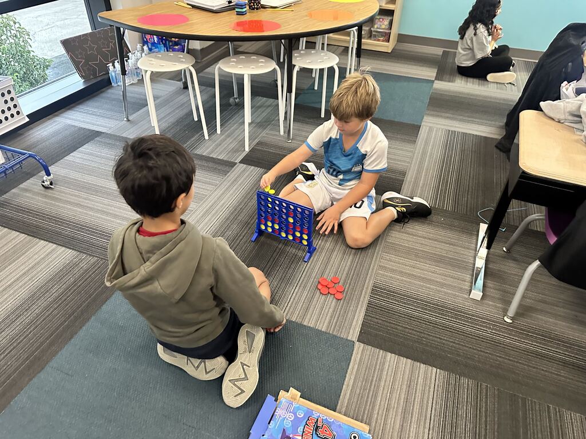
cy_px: 220
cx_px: 293
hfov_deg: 71.6
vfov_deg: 56.8
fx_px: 406
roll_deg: -0.6
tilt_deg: -37.9
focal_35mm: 24
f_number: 1.78
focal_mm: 6.86
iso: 800
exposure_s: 1/59
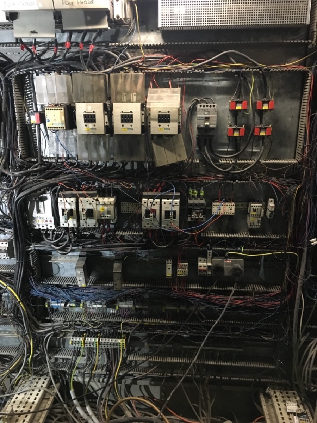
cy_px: 212
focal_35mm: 29
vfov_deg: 61.7
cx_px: 158
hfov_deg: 48.2
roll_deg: -0.1
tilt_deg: -15.9
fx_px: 354
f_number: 2.2
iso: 250
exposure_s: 1/17
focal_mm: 4.15
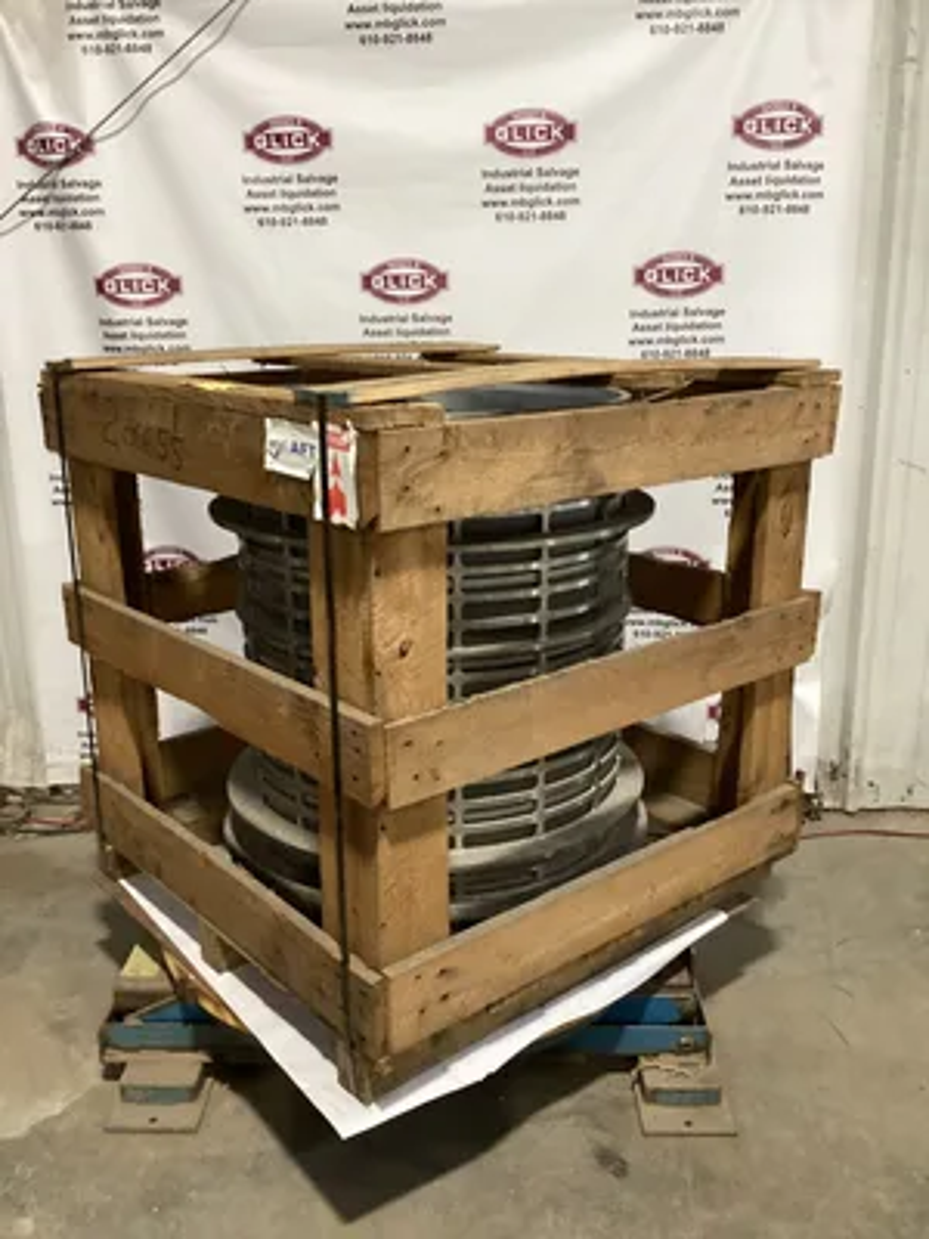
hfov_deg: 45.4
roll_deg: +1.8
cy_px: 620
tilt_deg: -16.0
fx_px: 1109
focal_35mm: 31
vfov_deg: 58.4
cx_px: 464
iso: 250
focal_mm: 3.3
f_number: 2.4
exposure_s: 1/33
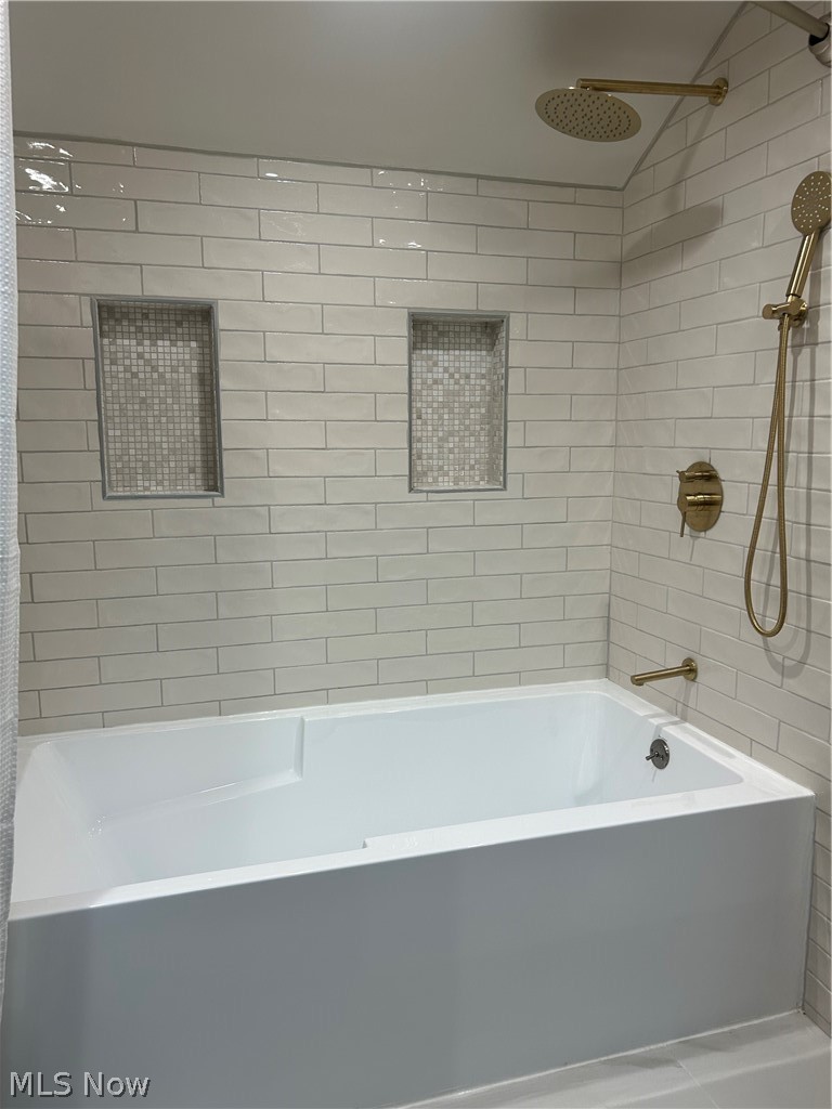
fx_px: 833
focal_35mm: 26
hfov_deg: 53.1
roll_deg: -0.2
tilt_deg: -7.7
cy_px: 554
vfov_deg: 67.3
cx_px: 416
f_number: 1.5
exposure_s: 1/120
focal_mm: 5.7
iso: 80
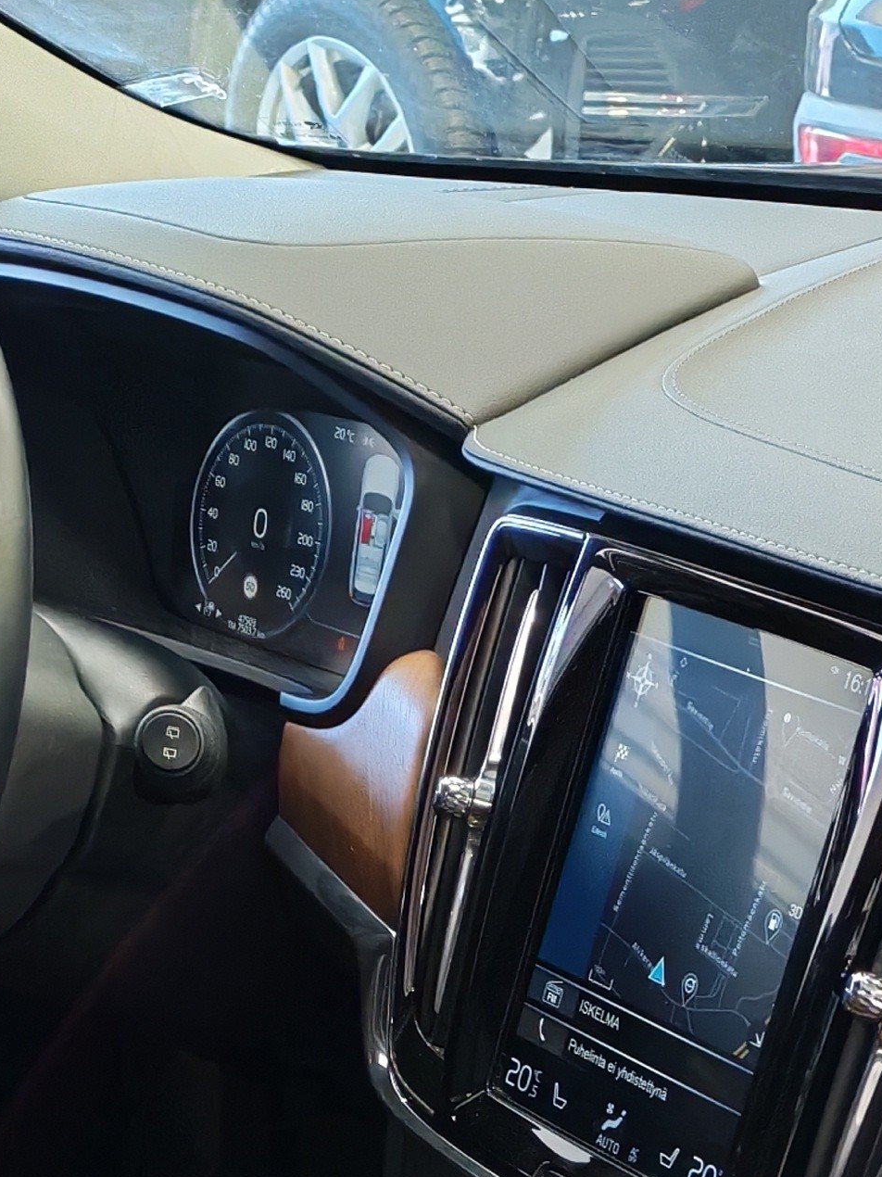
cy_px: 1418
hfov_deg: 14.7
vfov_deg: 18.6
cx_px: 729
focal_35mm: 100
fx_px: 3398
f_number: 1.9
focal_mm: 6.12
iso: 1250
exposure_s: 1/100
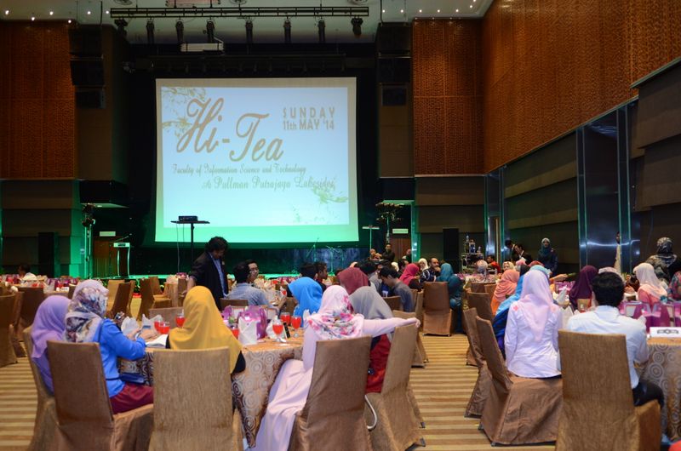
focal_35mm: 33
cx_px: 340
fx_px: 623
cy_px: 226
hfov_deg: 57.3
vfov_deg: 39.8
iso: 1250
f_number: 2.8
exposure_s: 1/60
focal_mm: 22
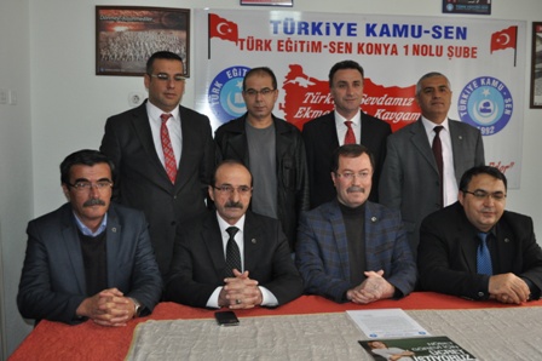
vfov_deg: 36.8
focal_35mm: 36
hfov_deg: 53.2
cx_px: 271
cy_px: 180
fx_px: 542
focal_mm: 24
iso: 800
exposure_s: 1/60
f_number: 4
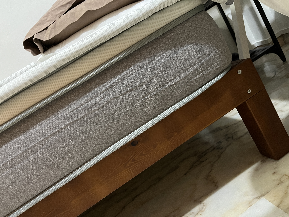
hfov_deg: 67.3
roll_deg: +32.7
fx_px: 217
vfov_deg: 53.1
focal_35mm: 26
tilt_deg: -10.8
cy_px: 108
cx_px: 144
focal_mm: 5.1
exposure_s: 1/25
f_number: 1.6
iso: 500
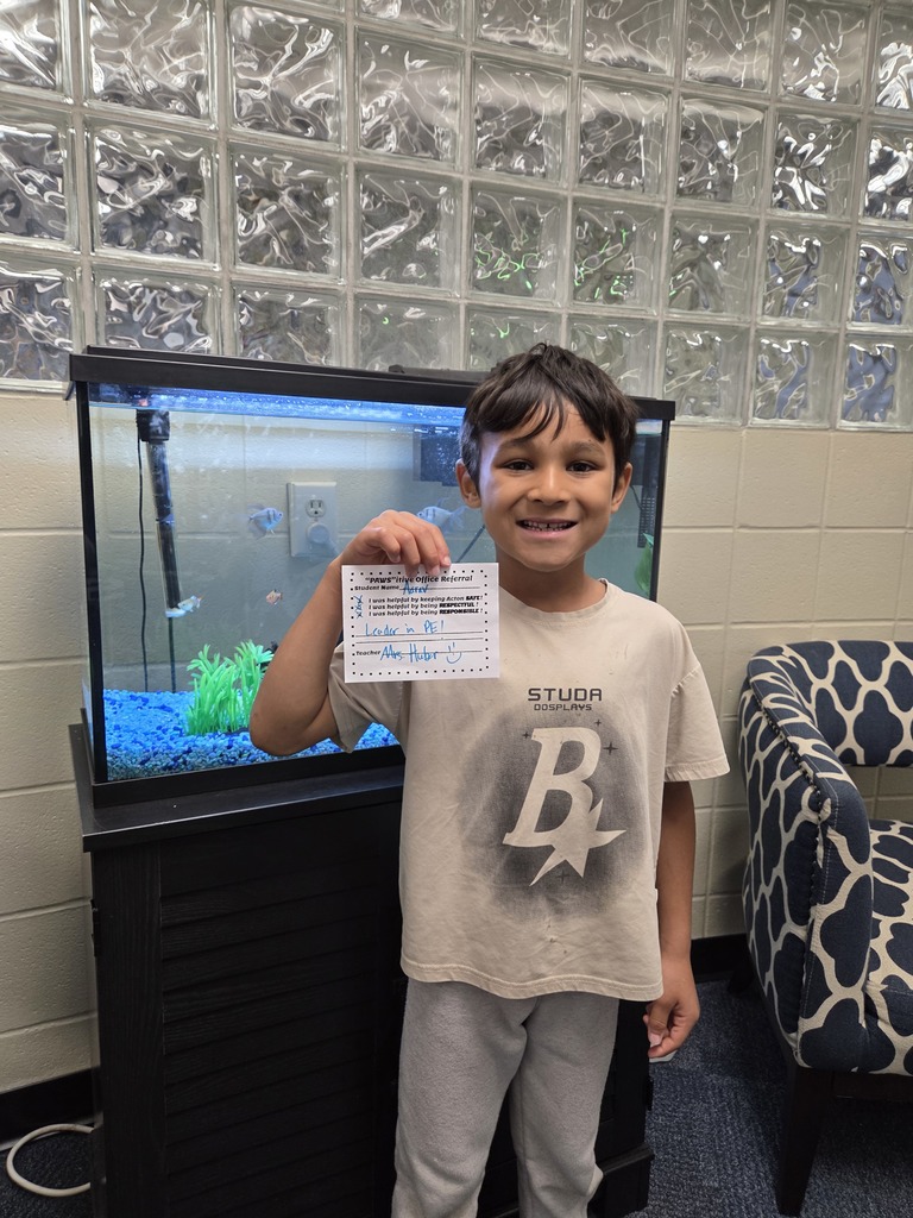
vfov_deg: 73.9
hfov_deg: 58.9
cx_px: 456
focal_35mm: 23
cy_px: 609
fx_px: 809
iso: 200
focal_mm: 5.4
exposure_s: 1/120
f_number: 1.8
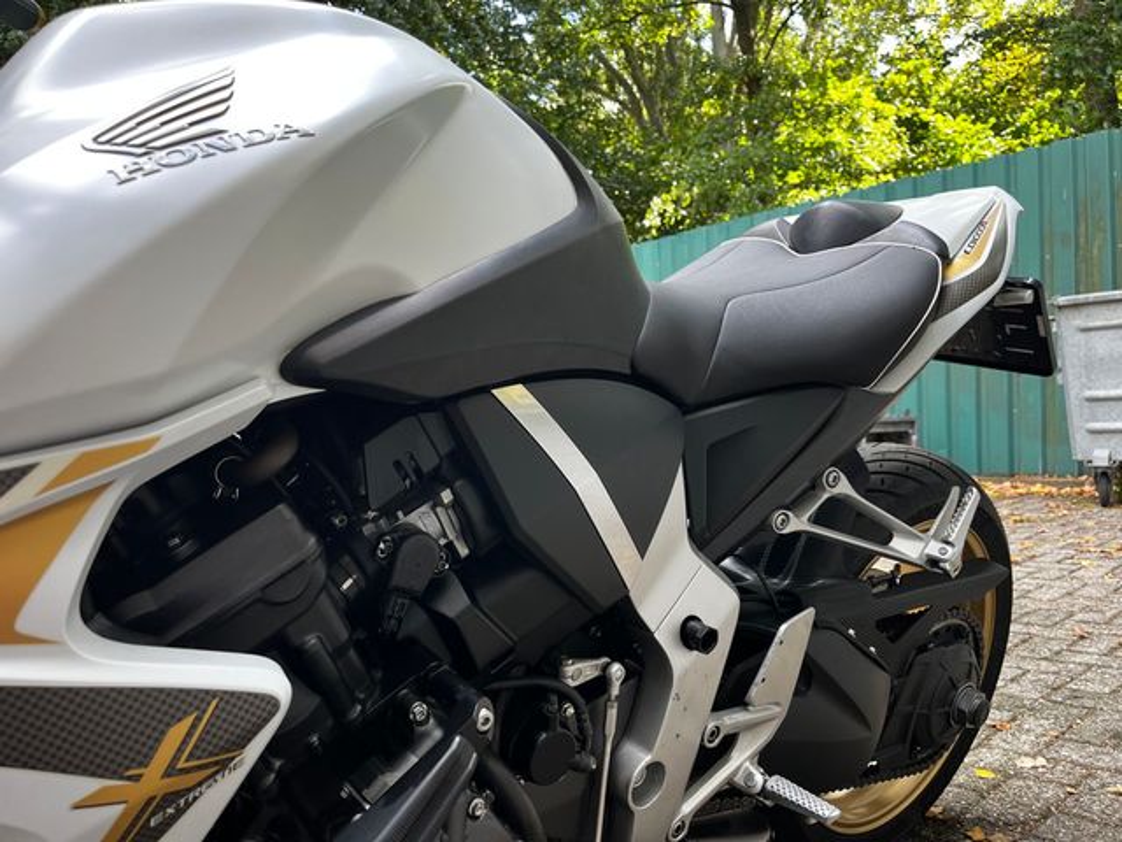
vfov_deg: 53.1
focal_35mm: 26
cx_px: 561
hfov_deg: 67.3
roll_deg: +3.1
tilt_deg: -0.5
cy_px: 421
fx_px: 843
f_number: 1.6
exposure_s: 1/122
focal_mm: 5.1
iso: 50
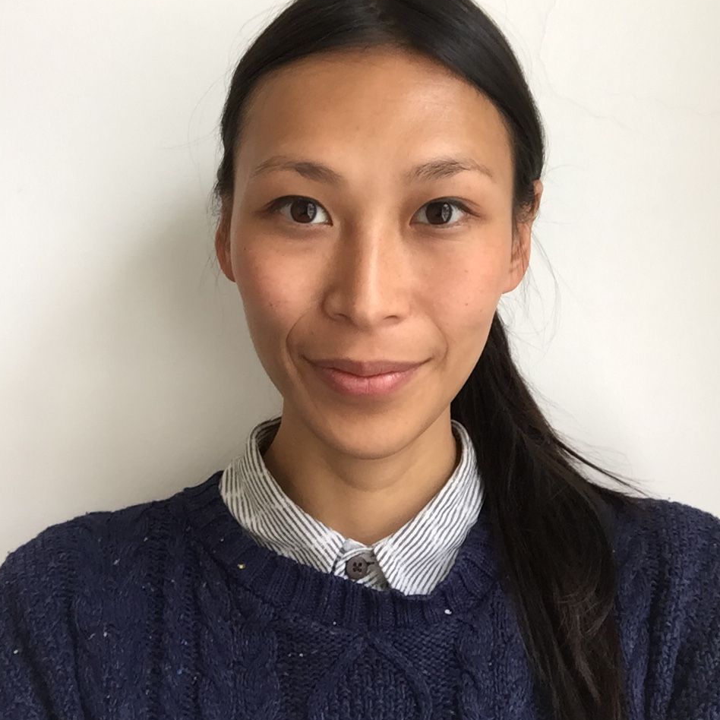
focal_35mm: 37
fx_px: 871
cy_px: 292
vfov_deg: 44.7
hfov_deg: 44.9
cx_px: 358
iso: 64
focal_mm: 2.65
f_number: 2.2
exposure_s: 1/30
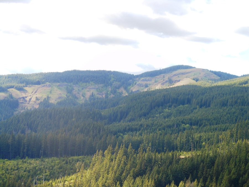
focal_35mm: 76
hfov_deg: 25.7
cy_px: 94
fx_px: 547
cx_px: 124
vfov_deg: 19.4
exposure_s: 1/125
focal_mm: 13.6
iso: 80
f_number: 4.4
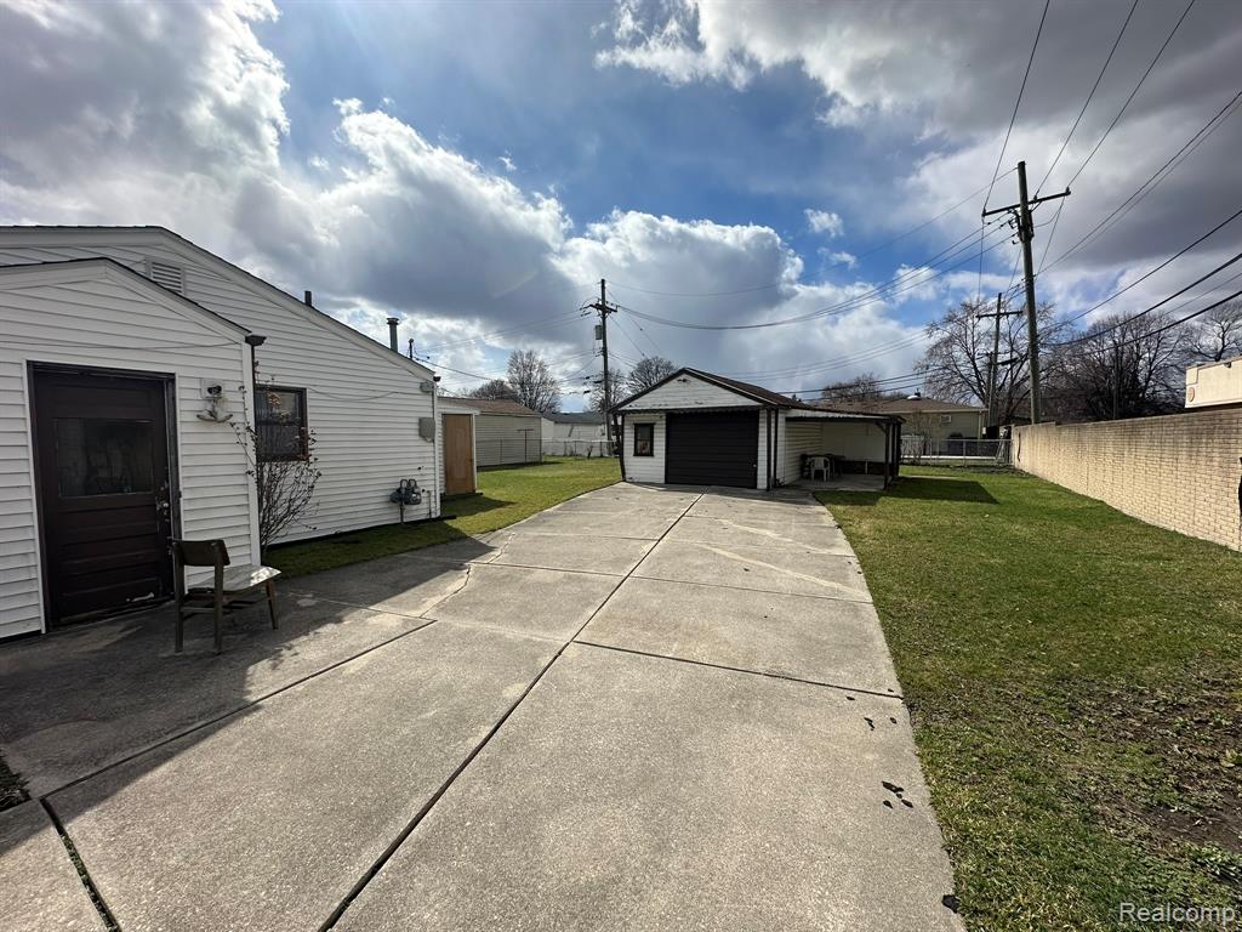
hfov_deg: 102.1
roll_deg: +0.4
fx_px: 502
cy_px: 466
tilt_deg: -3.3
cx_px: 621
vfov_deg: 85.7
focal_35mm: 14
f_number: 2.2
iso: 40
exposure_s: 1/3610
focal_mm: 2.22
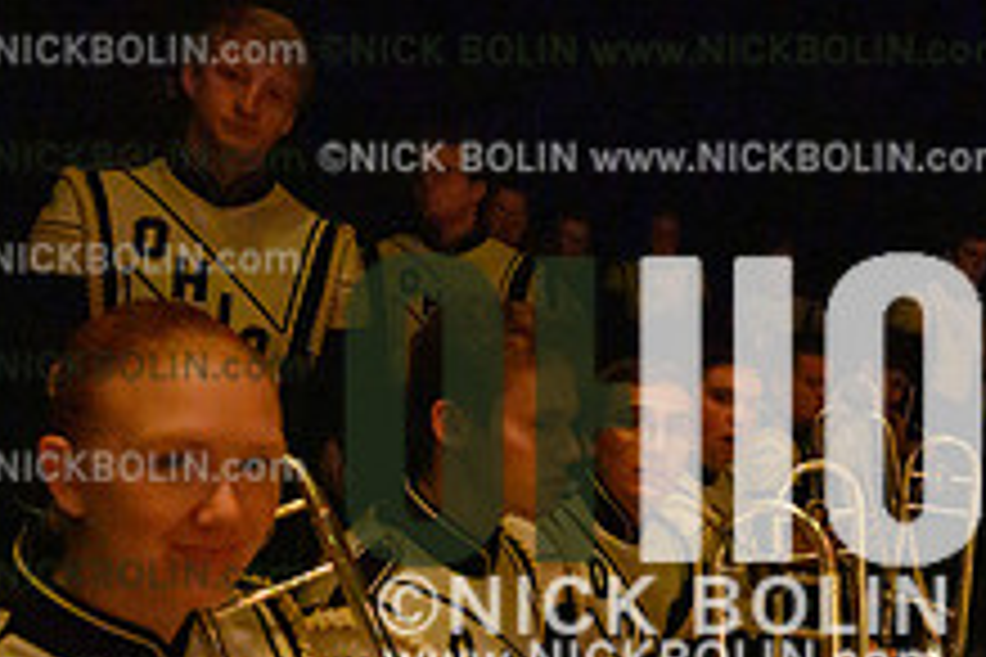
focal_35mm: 37
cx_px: 662
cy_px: 470
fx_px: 1013
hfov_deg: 50.9
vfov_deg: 35.4
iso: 25600
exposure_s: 1/320
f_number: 2.8
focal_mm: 14
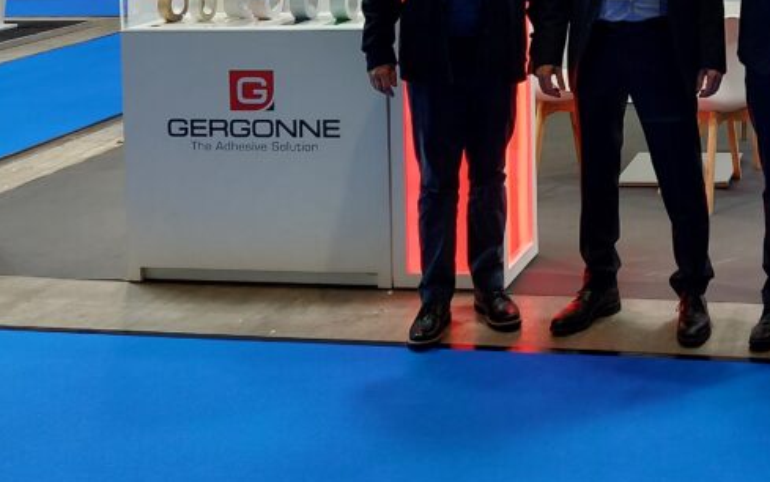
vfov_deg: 18.7
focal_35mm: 65
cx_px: 655
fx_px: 1364
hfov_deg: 30.5
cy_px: -137
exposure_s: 1/50
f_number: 1.8
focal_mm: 5.23
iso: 40
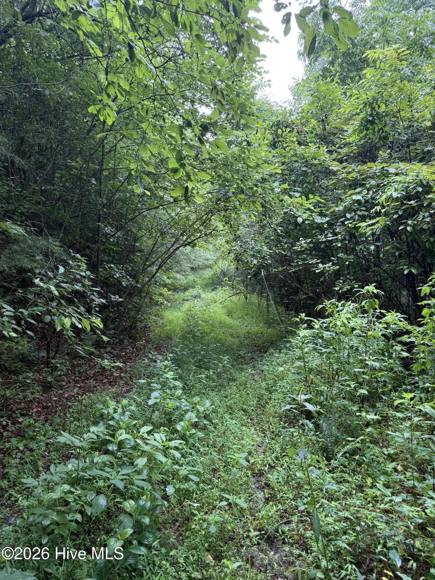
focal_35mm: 24
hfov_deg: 56.8
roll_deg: +2.6
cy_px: 290
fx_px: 402
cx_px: 218
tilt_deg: -5.5
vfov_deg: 71.6
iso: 100
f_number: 1.78
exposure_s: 1/143
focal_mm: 6.76
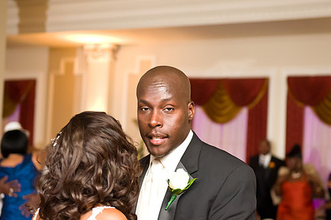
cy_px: 124
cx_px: 169
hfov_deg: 25.4
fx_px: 735
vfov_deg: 17.1
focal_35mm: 80
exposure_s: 1/125
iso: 3200
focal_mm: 58
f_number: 3.2
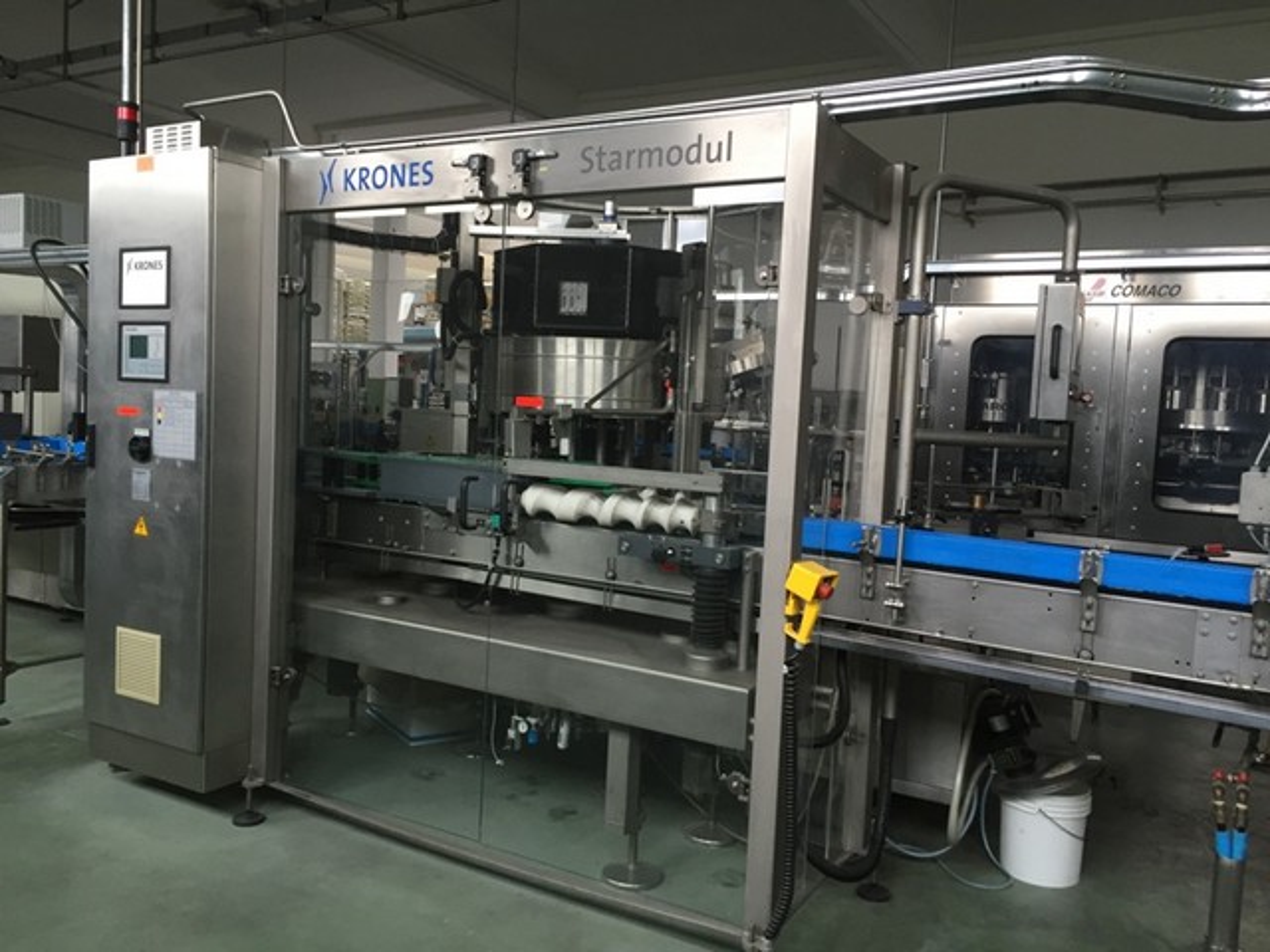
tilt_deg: -4.1
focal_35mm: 29
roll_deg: -3.6
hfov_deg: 61.7
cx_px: 635
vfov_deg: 48.2
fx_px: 1064
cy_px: 476
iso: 50
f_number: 2.2
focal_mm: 4.15
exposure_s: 1/33
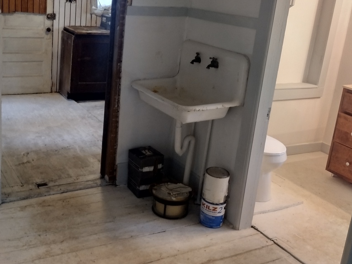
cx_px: 124
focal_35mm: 46
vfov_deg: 31.5
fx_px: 468
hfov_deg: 40.8
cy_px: 114
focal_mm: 4.71
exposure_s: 1/33.3
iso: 400
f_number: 1.7
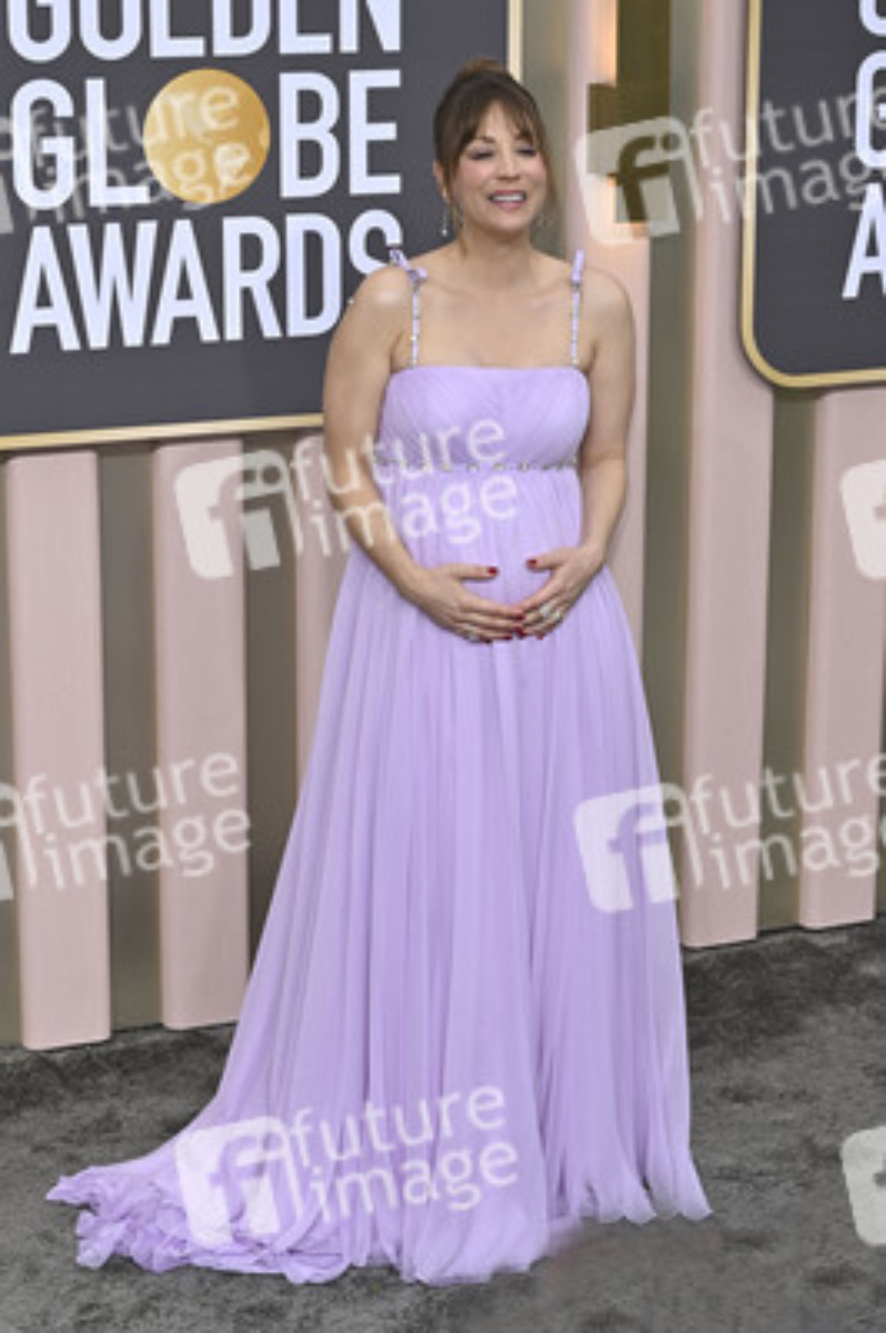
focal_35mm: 67
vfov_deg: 30.1
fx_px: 2478
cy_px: 666
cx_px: 443
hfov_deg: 20.3
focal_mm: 67
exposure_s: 1/200
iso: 250
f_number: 8
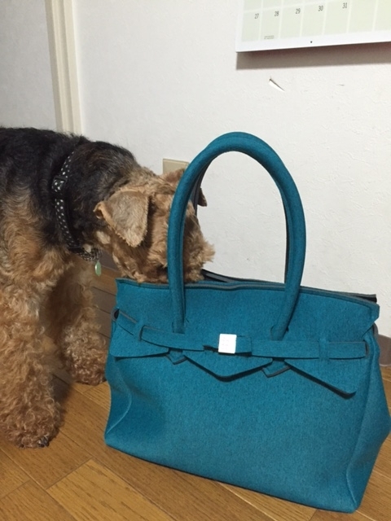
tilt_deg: -21.5
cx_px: 196
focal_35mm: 29
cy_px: 260
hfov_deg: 48.2
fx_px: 437
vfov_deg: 61.7
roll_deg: -0.7
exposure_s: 1/30
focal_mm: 4.15
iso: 250
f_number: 2.2
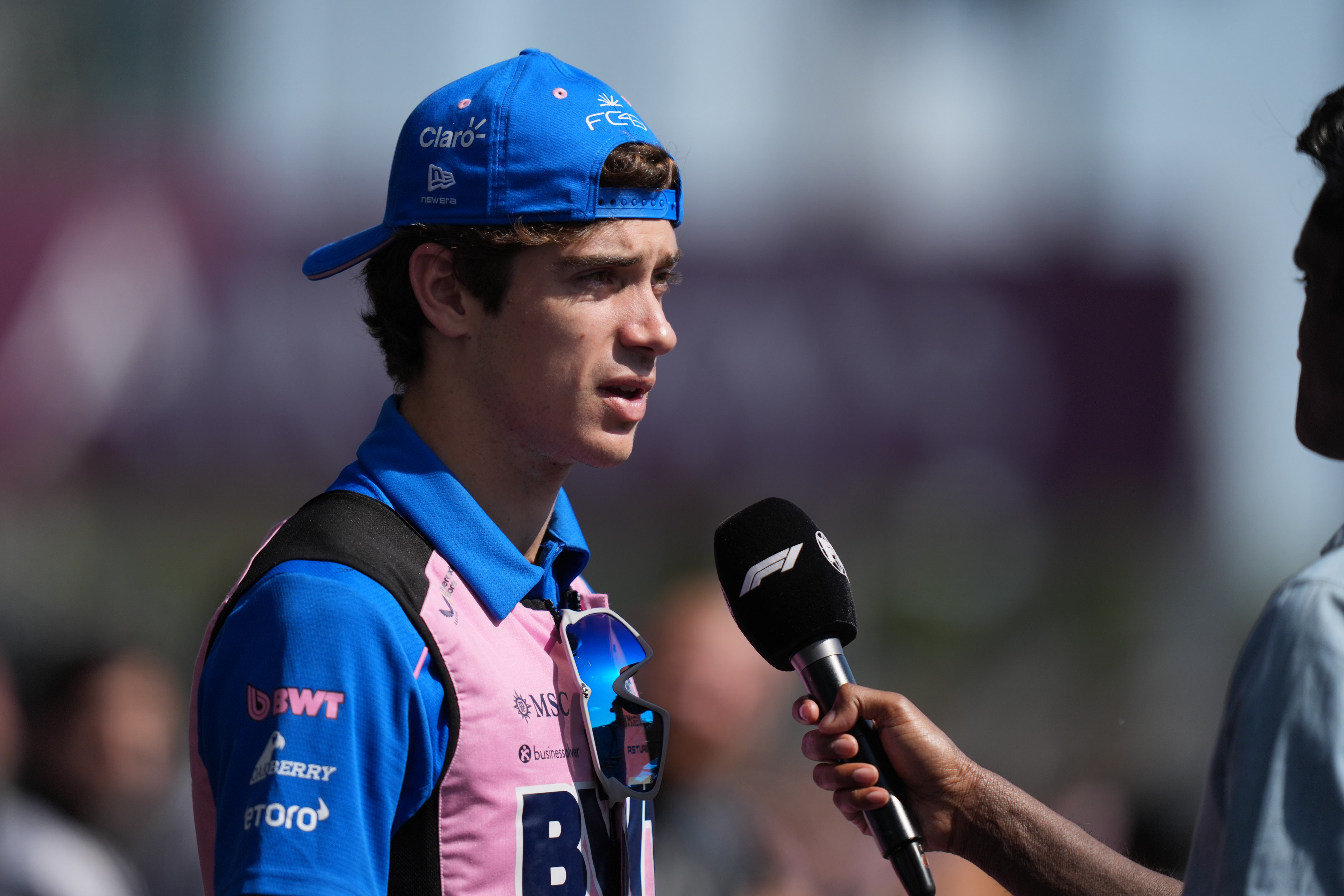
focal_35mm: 400
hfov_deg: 5.2
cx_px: 672
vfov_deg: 3.4
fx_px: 14932
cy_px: 448
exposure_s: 1/4000
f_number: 2.8
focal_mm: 400
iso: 400
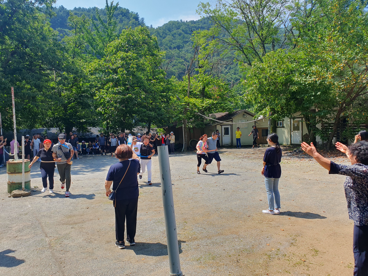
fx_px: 276
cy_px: 138
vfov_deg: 53.1
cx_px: 184
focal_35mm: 26
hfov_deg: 67.3
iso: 50
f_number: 2.4
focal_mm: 4.32
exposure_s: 1/788
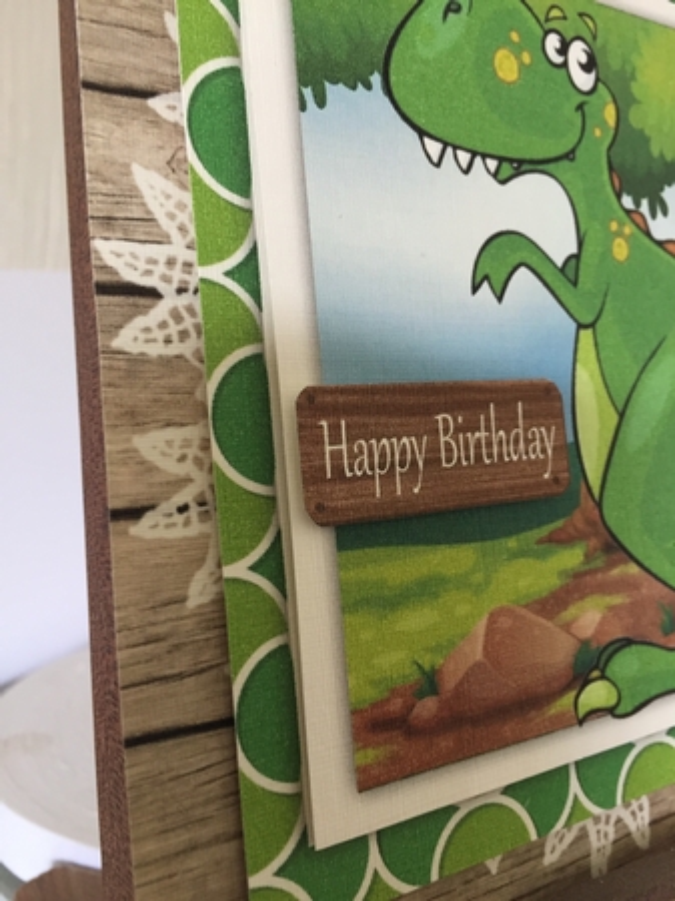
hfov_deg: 48.2
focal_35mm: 29
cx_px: 338
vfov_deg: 61.7
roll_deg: -4.0
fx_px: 755
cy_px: 450
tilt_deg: -11.9
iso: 125
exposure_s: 1/33
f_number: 2.2
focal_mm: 4.15
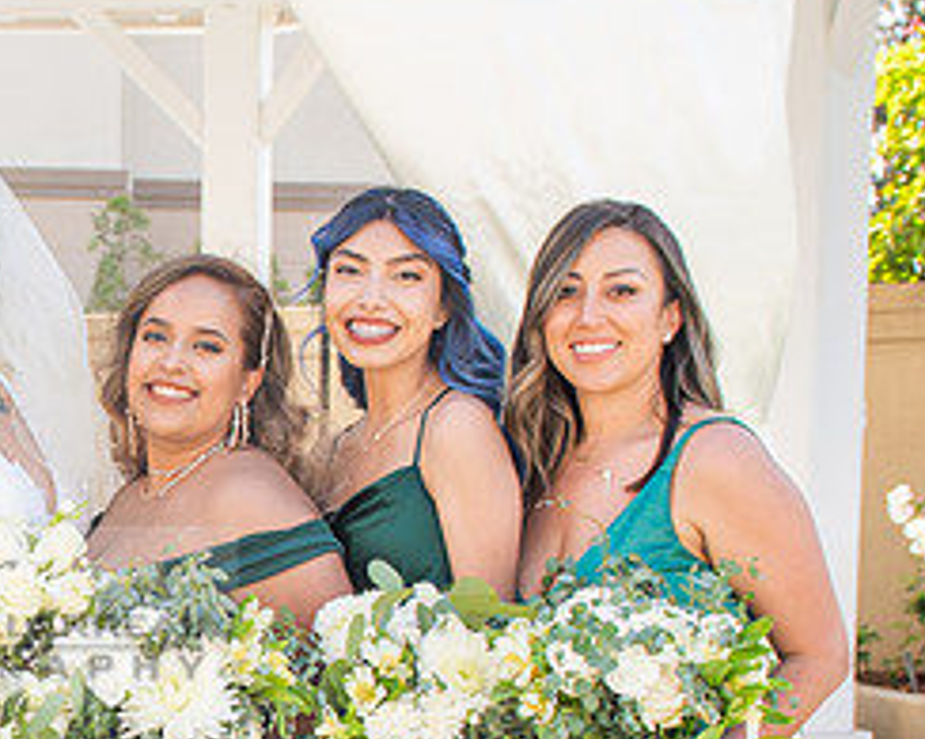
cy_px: 678
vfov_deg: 16.8
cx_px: -124
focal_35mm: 90
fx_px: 2463
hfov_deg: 20.2
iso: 100
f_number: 5
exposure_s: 1/125
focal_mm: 24
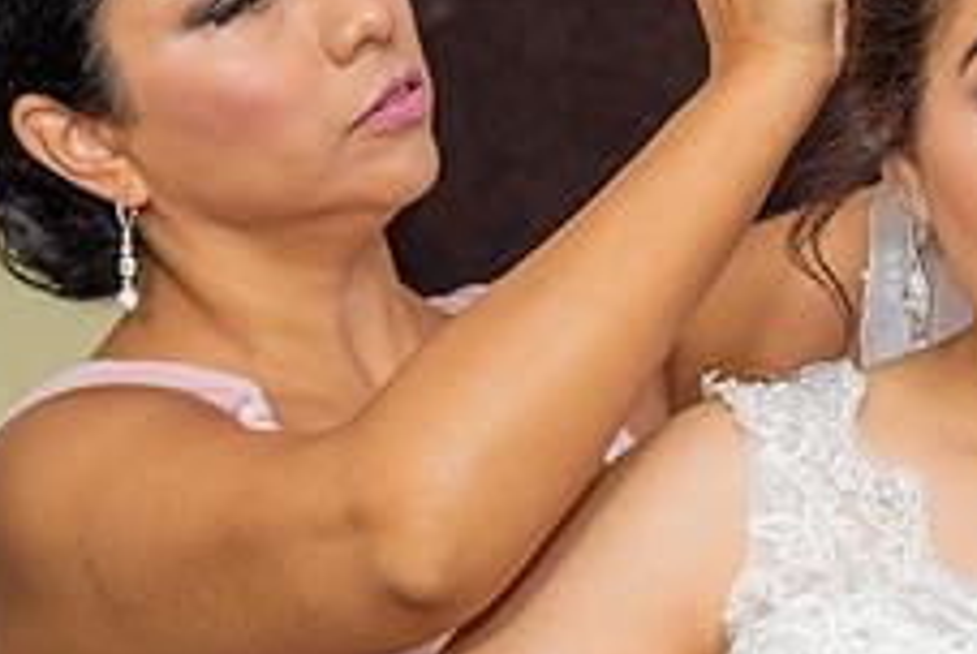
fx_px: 3831
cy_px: 463
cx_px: 844
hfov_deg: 14.4
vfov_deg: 9.7
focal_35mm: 141
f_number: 5.6
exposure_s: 1/125
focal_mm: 52
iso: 640
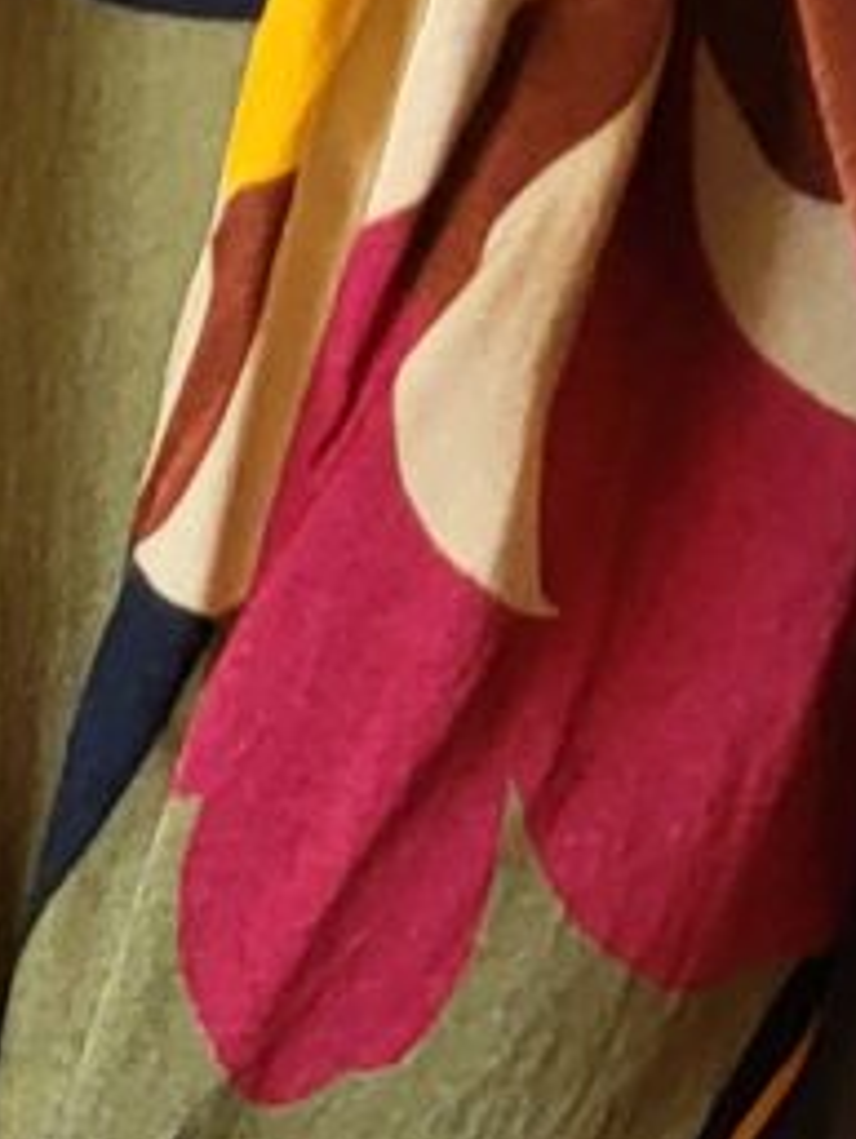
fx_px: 6819
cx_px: -1606
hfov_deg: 6.6
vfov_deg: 7.5
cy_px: 4148
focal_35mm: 207
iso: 200
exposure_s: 1/60
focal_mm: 5.4
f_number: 1.8
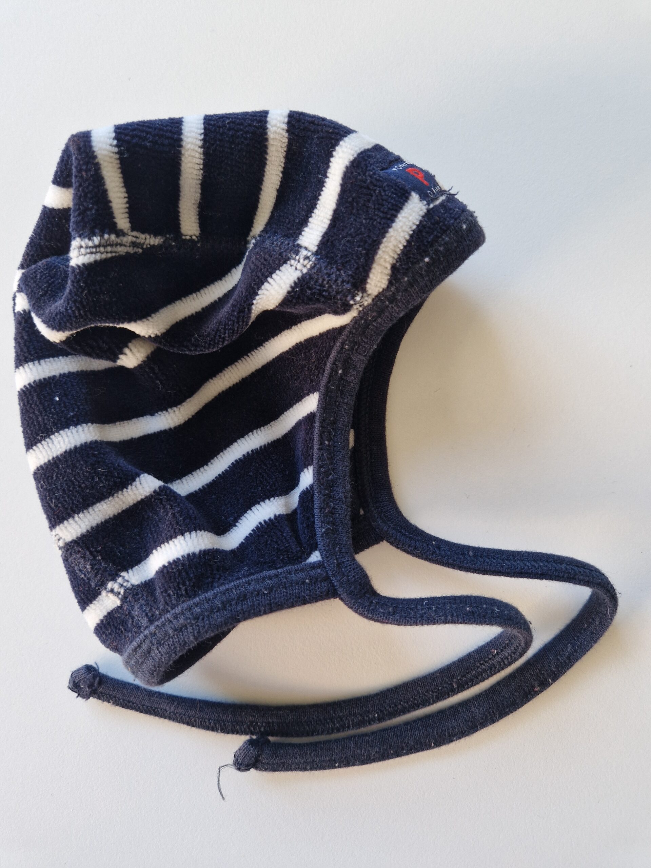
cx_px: 326
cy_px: 434
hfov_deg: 58.9
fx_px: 577
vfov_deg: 73.9
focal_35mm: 23
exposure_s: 1/114
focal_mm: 5.4
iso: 50
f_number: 1.8
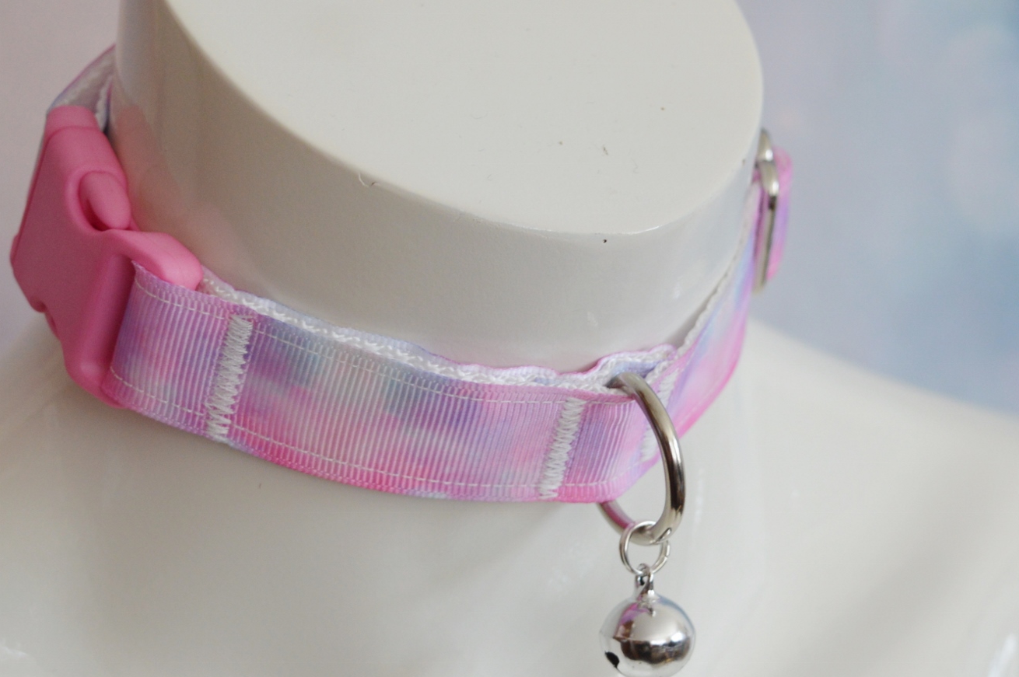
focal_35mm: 117
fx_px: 3309
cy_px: 437
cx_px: 508
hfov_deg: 17.5
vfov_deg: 11.7
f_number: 5
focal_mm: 46
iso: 400
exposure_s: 1/100
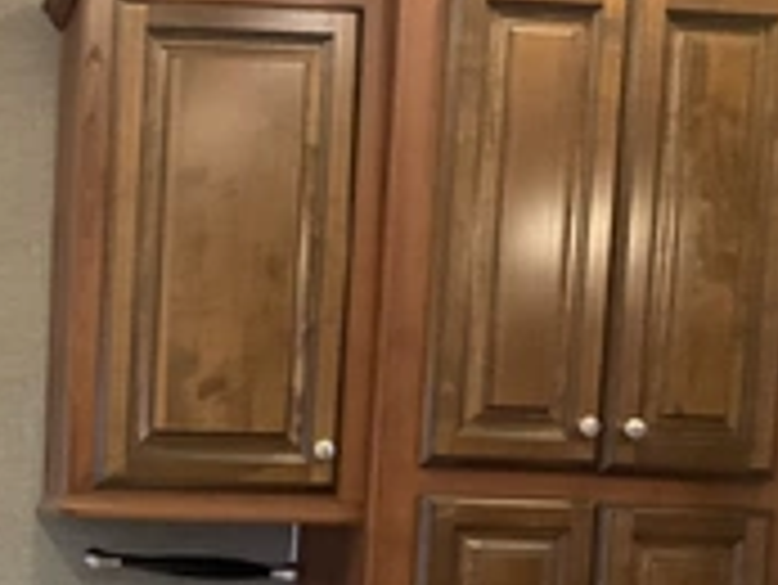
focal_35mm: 67
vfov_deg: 21.0
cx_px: -85
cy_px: 626
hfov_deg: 26.6
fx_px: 1507
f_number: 1.8
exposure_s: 1/40
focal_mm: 3
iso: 320
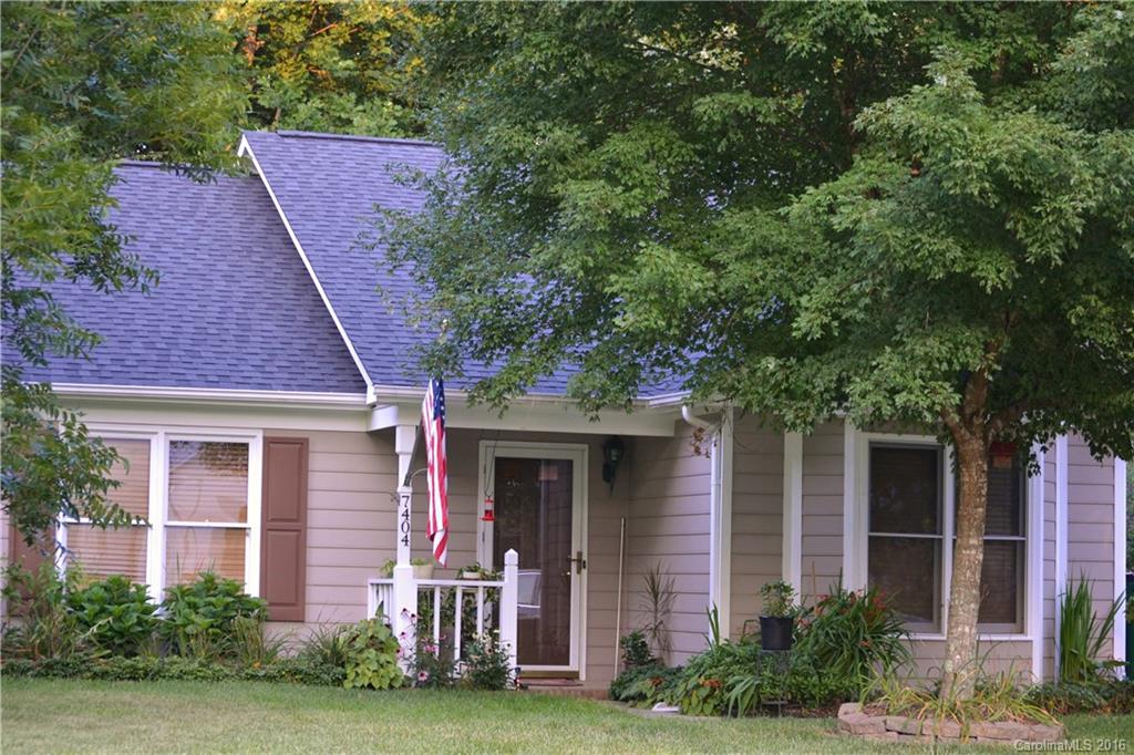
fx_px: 2598
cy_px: 378
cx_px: 567
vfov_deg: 16.5
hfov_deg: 24.6
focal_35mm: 82
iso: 640
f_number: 4
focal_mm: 55
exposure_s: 1/60
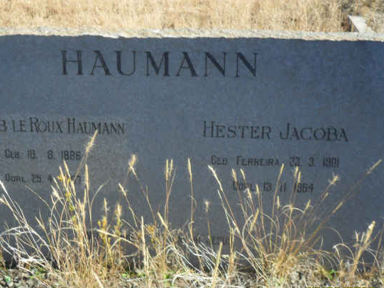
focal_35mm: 59
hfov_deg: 32.7
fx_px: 655
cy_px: 160
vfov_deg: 24.8
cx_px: 175
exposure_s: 1/180
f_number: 5
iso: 100
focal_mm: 9.3
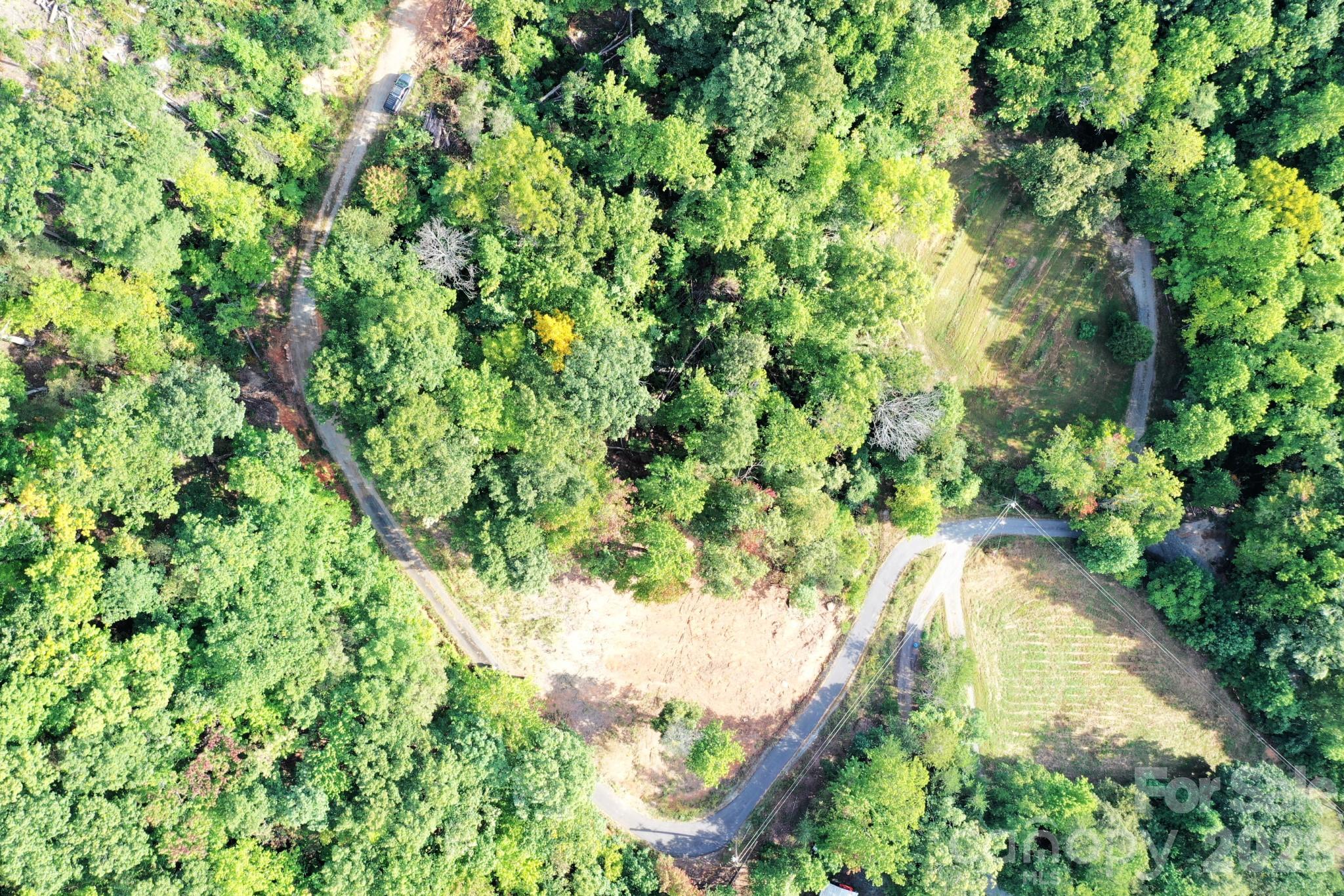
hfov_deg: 65.5
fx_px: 1045
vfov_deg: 46.4
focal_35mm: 28
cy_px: 448
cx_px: 672
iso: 100
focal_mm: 10.26
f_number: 5.6
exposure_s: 1/60
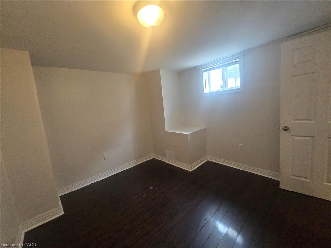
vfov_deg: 89.9
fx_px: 124
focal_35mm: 13
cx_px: 166
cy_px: 124
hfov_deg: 106.2
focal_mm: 2.2
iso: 500
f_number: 2.2
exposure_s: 1/60
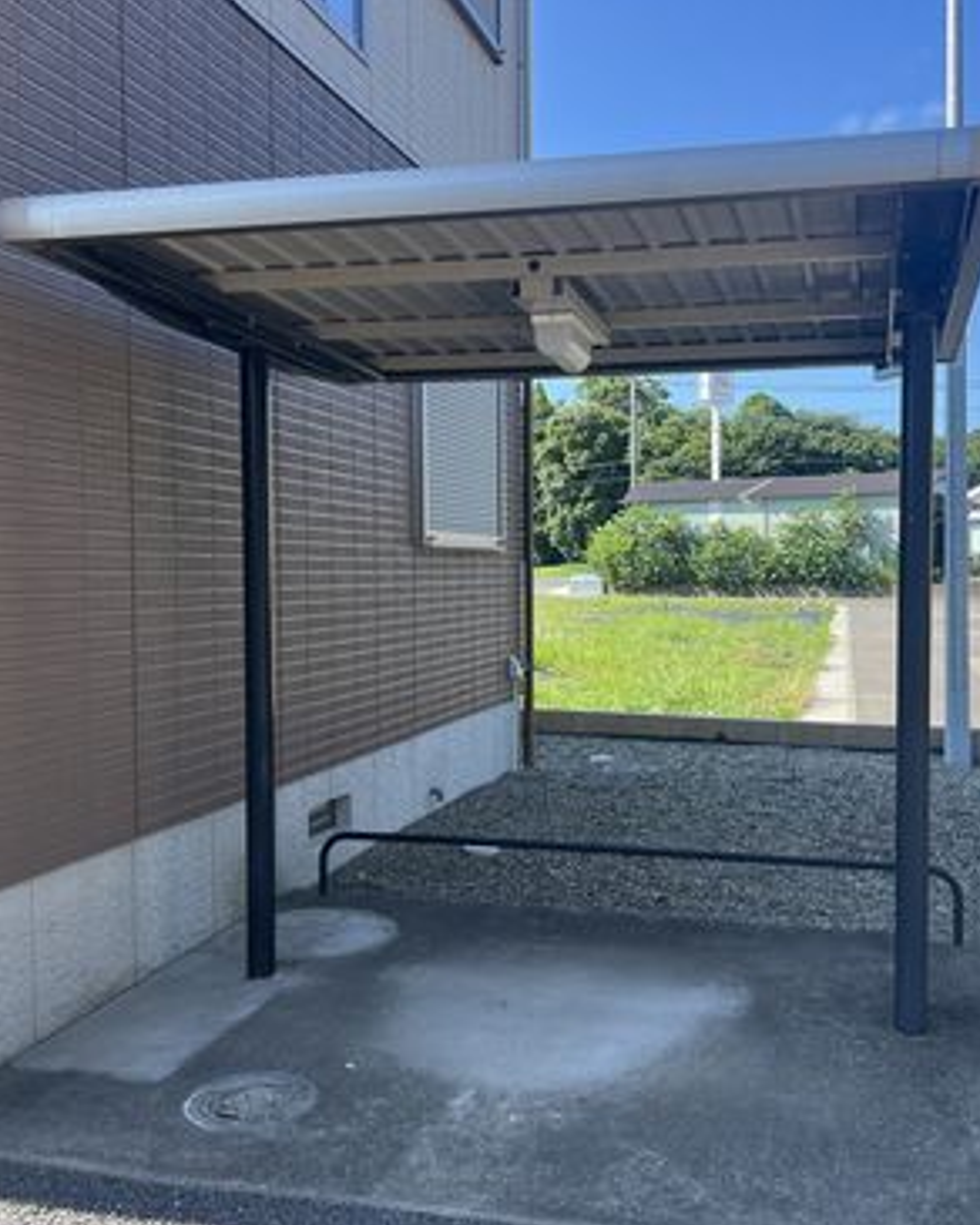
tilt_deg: -2.3
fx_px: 1269
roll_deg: +0.8
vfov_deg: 51.5
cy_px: 628
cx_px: 547
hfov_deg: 42.2
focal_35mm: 35
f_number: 1.5
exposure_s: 1/1147
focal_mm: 5.7
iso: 50
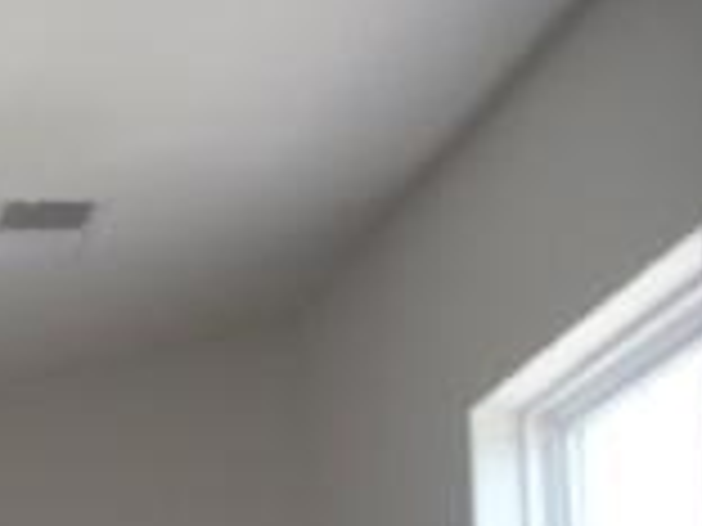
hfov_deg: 12.0
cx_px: -675
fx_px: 3001
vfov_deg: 9.5
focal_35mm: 148
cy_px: 989
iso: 100
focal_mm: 6.3
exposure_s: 1/50
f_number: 3.5
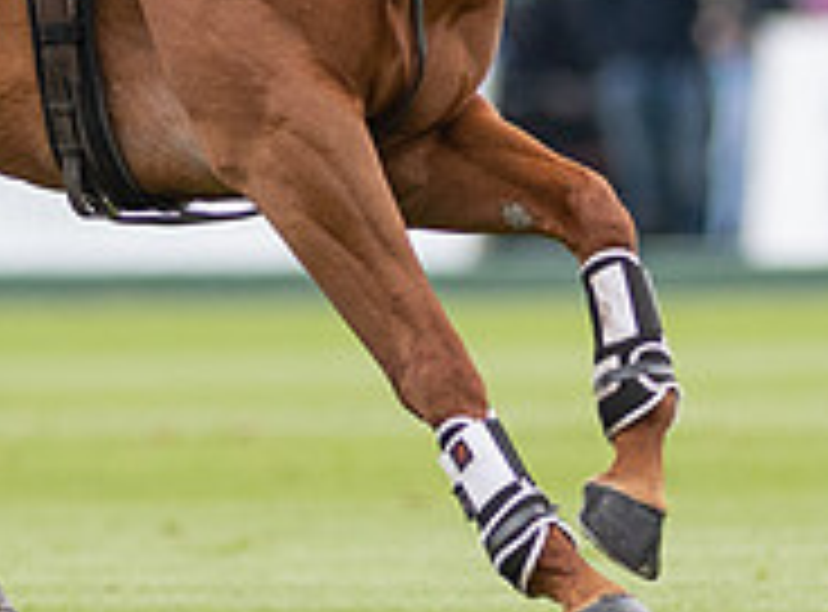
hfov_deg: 1.0
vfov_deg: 0.7
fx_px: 49352
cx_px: 491
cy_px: 56
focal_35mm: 2074
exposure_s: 1/3200
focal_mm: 300
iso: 400
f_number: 2.8
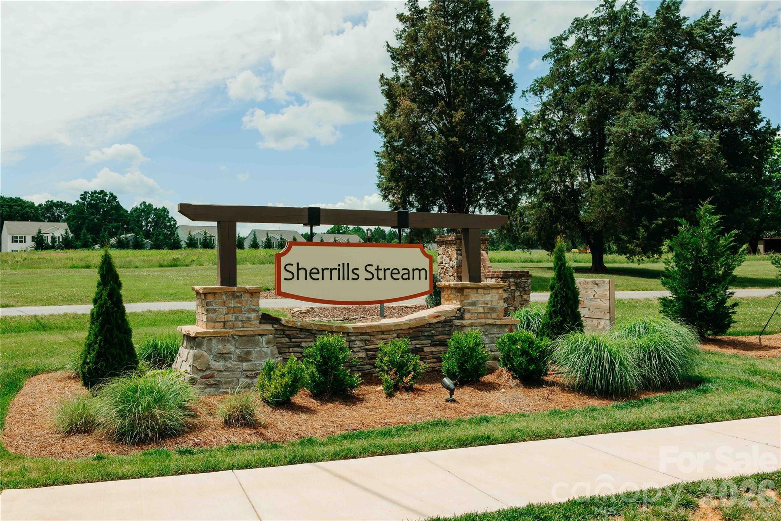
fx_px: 716
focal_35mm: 33
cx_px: 390
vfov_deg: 40.0
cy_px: 260
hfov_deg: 57.2
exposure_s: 1/125
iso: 100
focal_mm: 33
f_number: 11
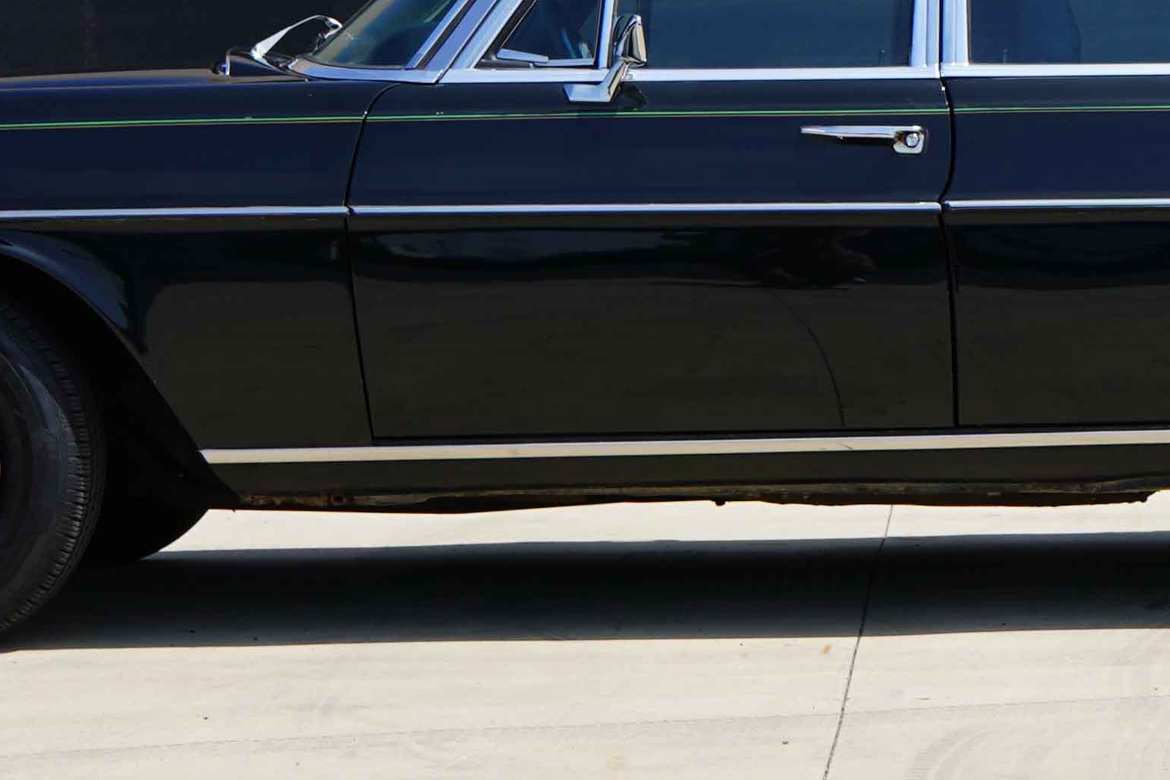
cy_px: -67
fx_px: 4030
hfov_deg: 16.2
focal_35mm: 124
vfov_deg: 10.9
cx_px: 1138
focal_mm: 32
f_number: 10
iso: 100
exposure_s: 1/160
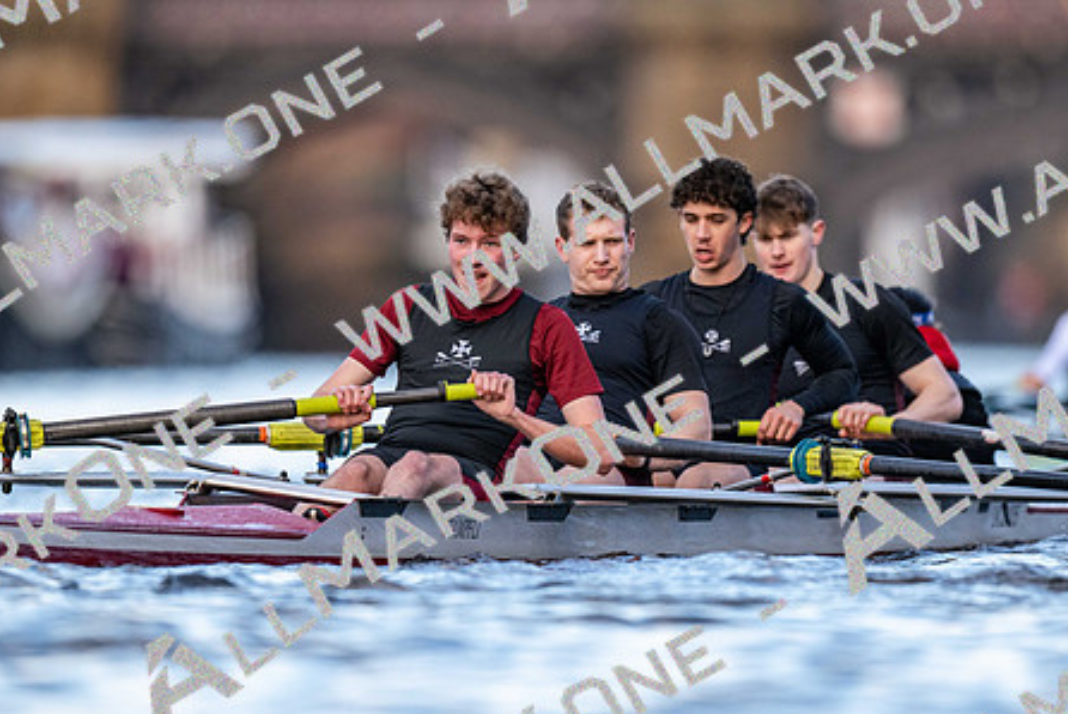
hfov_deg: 2.6
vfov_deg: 1.8
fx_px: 23154
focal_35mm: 780
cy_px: 368
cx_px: 632
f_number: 4
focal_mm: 600
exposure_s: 1/2500
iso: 1600
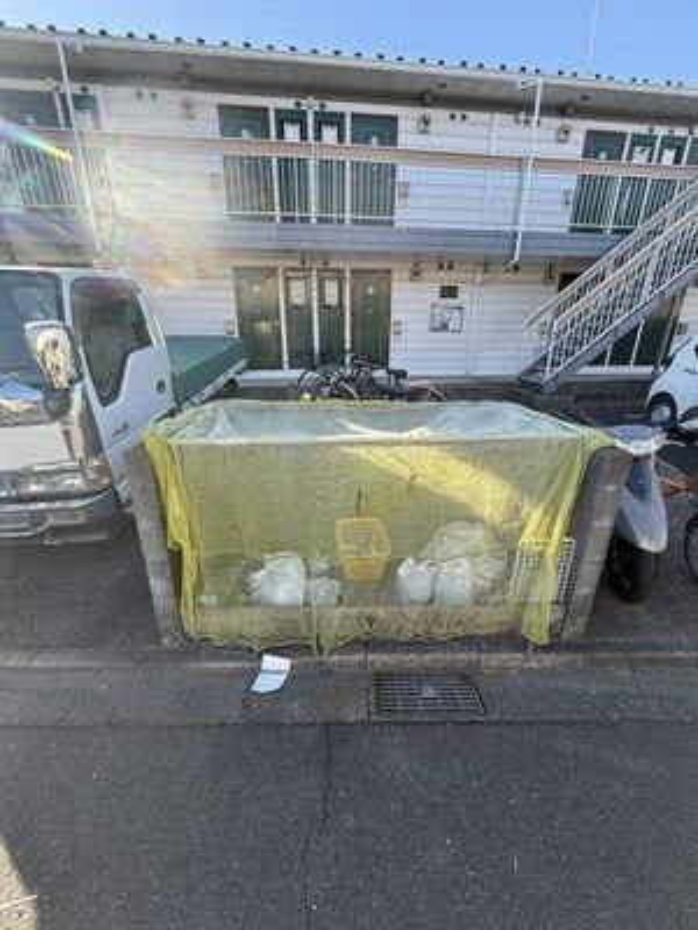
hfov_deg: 85.7
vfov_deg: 102.1
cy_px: 465
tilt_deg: -20.1
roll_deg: -0.3
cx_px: 349
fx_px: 376
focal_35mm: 14
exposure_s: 1/340
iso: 50
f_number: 2.2
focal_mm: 2.22
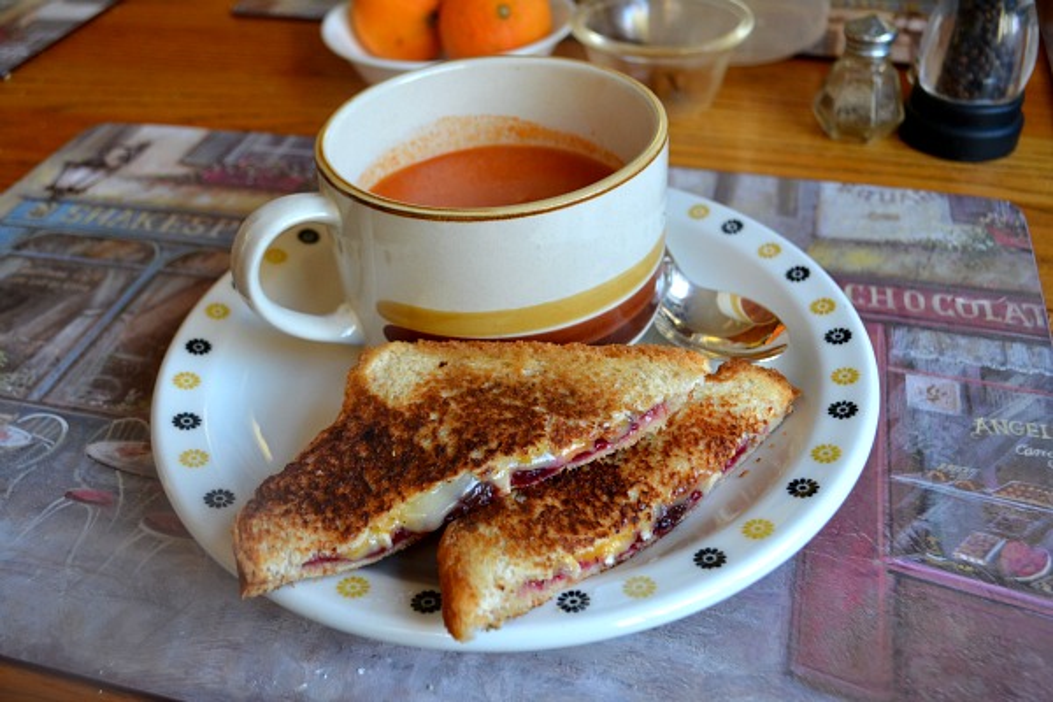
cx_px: 526
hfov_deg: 57.2
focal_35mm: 33
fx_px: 965
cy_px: 351
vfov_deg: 40.0
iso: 400
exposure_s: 1/25
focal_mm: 22
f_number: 4
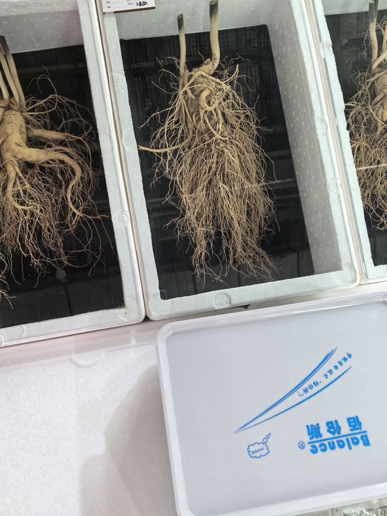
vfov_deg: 65.3
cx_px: 194
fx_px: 403
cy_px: 258
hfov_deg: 51.3
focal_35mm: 27
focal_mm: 5.75
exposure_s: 1/100
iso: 320
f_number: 2
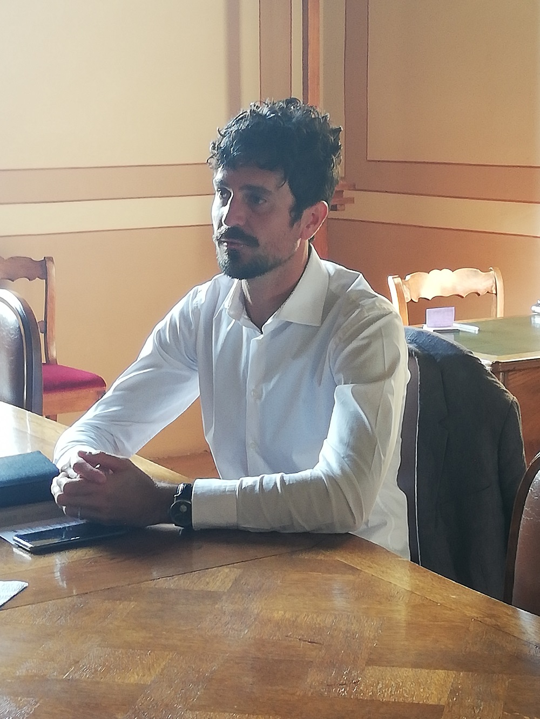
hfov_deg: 18.7
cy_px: 360
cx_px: 270
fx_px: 1643
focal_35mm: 79
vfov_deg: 24.7
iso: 200
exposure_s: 1/50
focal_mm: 3.81
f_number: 2.2
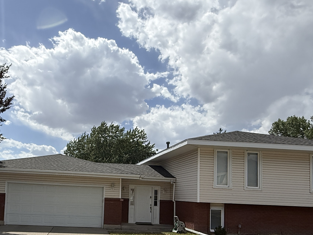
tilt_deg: +5.8
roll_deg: -2.4
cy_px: 169
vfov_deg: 42.0
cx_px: 97
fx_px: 298
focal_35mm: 33
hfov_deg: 53.9
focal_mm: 2.22
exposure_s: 1/3891
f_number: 2.2
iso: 50
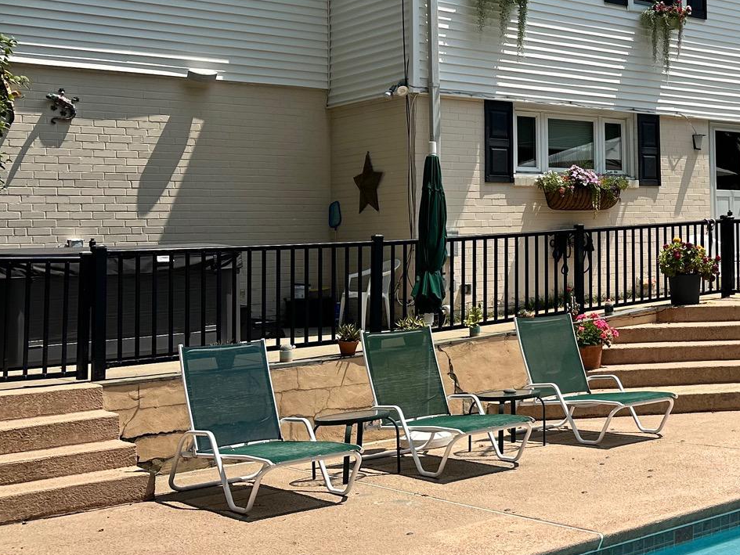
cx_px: 785
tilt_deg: +2.8
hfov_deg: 32.9
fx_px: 1112
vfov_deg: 27.8
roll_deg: +2.0
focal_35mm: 52
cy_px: 176
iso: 80
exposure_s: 1/5848
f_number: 1.78
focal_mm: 6.86
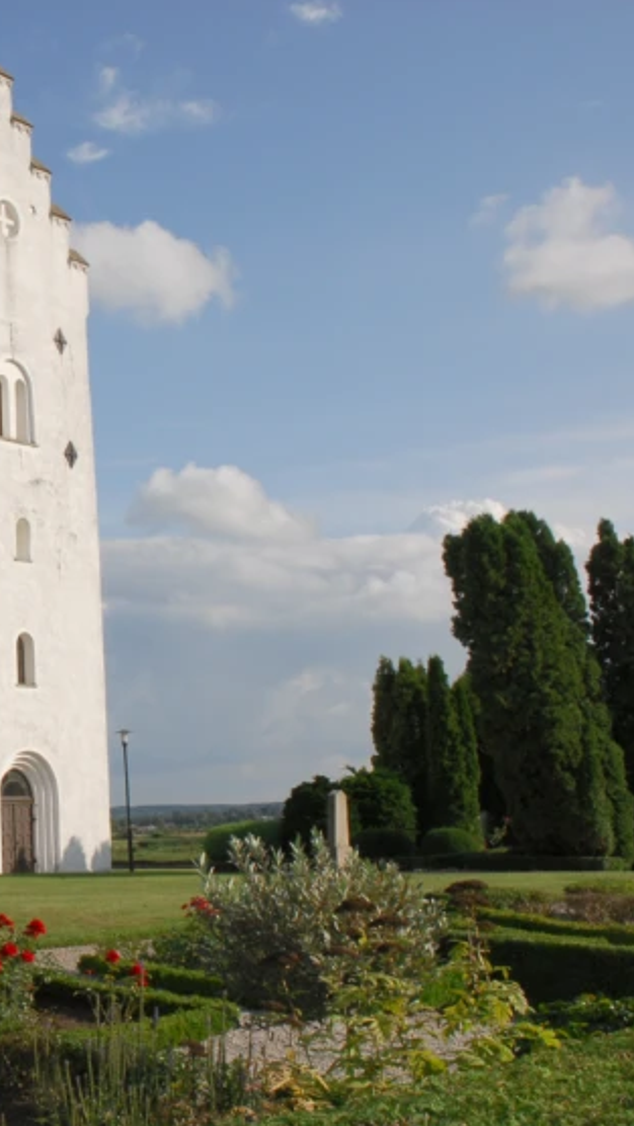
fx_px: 1673
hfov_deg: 20.1
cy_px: 587
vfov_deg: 37.2
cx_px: -124
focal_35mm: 56
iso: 200
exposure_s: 1/125
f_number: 18
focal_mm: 22
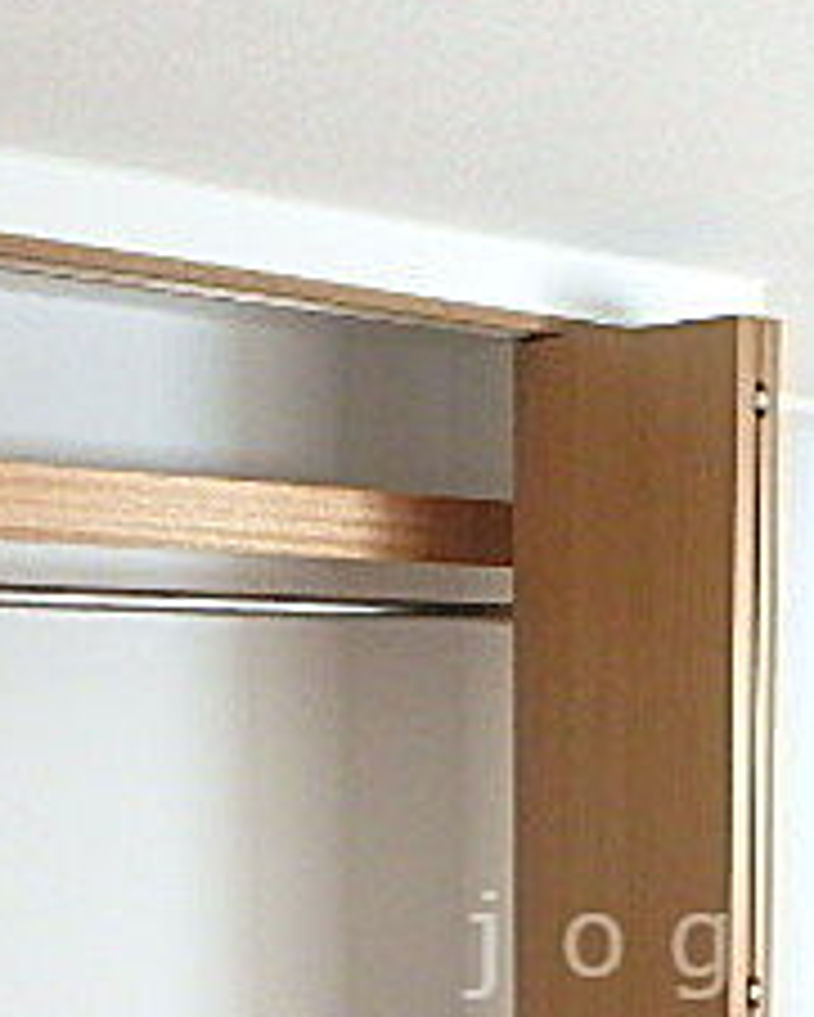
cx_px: 769
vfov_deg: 30.8
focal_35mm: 58
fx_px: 1745
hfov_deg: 25.3
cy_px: 945
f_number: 3.5
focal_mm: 3.7
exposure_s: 1/10
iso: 800
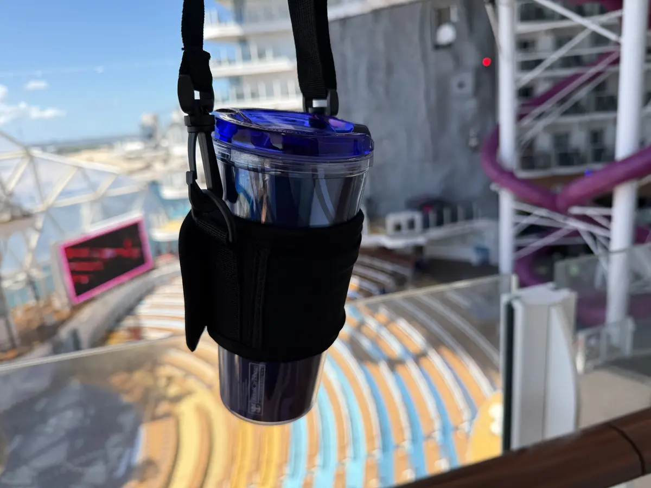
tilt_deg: -15.1
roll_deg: +5.9
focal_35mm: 24
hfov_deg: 71.6
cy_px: 244
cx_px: 326
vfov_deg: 56.8
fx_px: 451
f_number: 1.78
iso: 80
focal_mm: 6.76
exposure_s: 1/2611
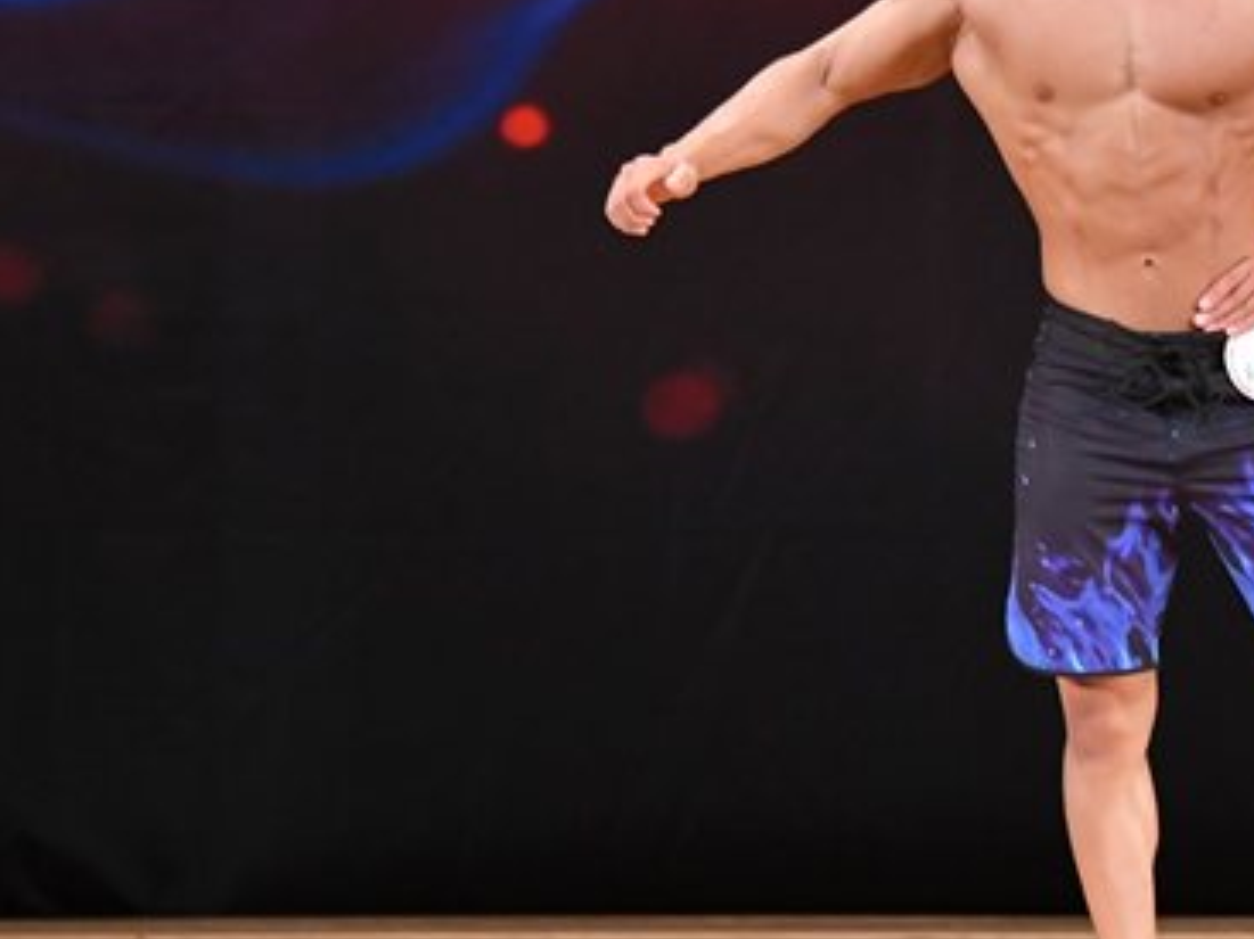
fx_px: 17636
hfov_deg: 4.1
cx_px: 1263
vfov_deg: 3.1
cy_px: 372
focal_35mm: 487
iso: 3200
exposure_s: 1/400
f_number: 5.6
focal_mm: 160
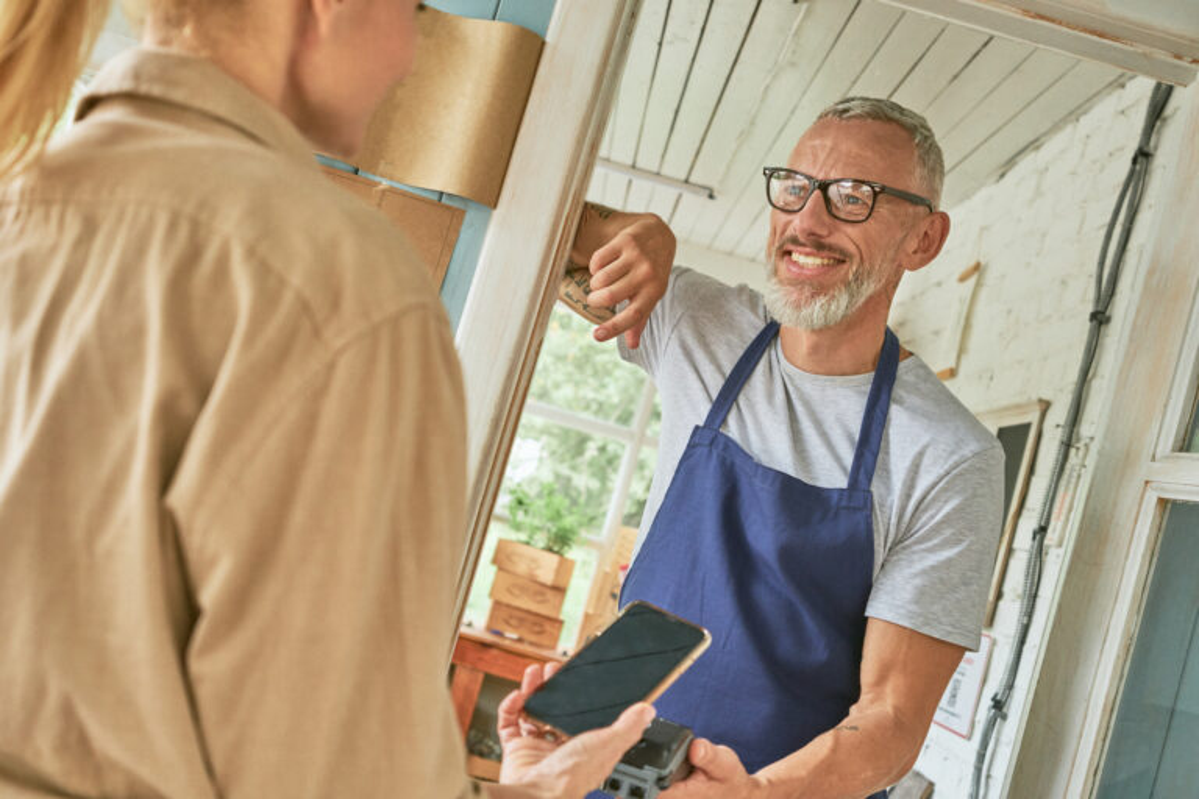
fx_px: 1332
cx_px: 600
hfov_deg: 48.5
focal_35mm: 40
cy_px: 400
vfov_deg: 33.4
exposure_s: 1/160
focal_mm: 27
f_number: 2.8
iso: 500
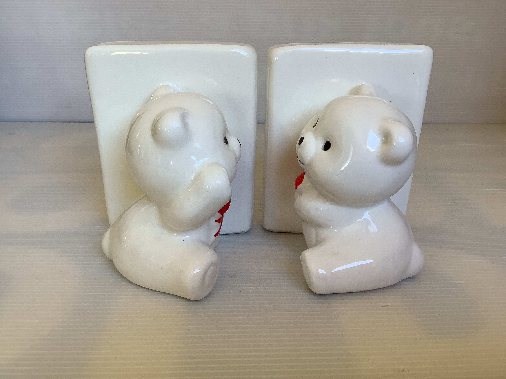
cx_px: 253
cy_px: 190
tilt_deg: -21.6
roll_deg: -0.1
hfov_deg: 58.4
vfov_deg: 45.4
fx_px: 453
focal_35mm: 31
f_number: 2.4
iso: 64
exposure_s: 1/60
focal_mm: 3.3
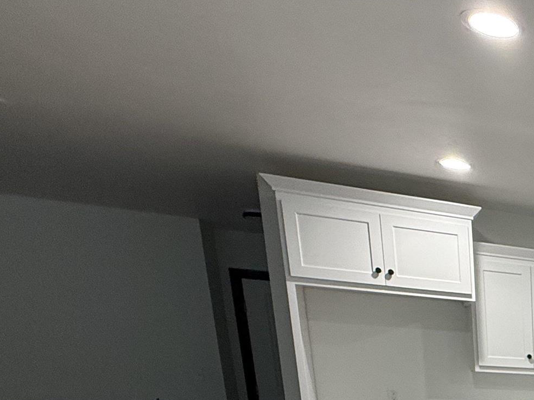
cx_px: 767
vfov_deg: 26.2
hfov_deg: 29.5
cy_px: 564
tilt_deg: -14.6
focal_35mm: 44
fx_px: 679
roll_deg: -3.8
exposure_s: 1/120
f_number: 2.2
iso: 250
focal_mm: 2.22
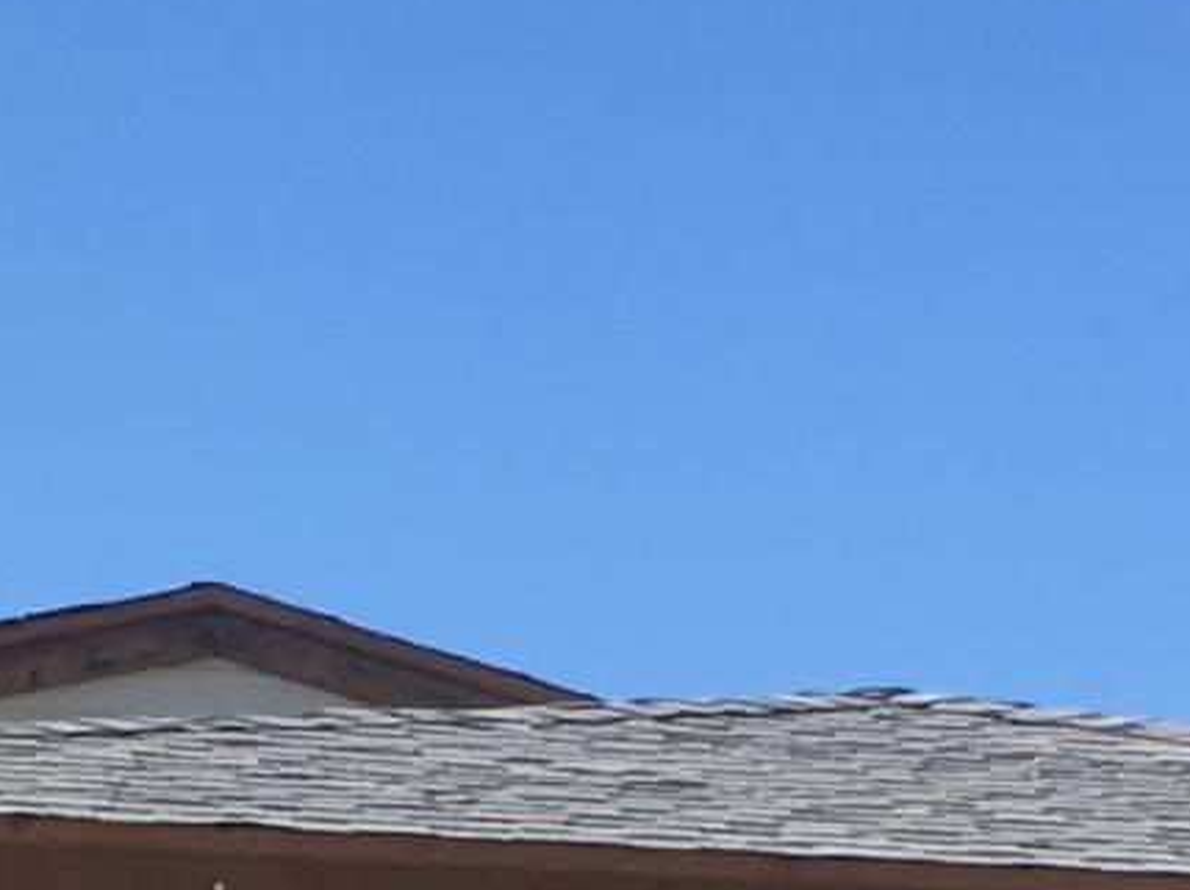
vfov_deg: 7.1
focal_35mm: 203
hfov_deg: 9.7
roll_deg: -2.8
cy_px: 1572
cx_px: 25
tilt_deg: +5.0
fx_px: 6973
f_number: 2.2
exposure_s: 1/1570
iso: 25
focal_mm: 4.15
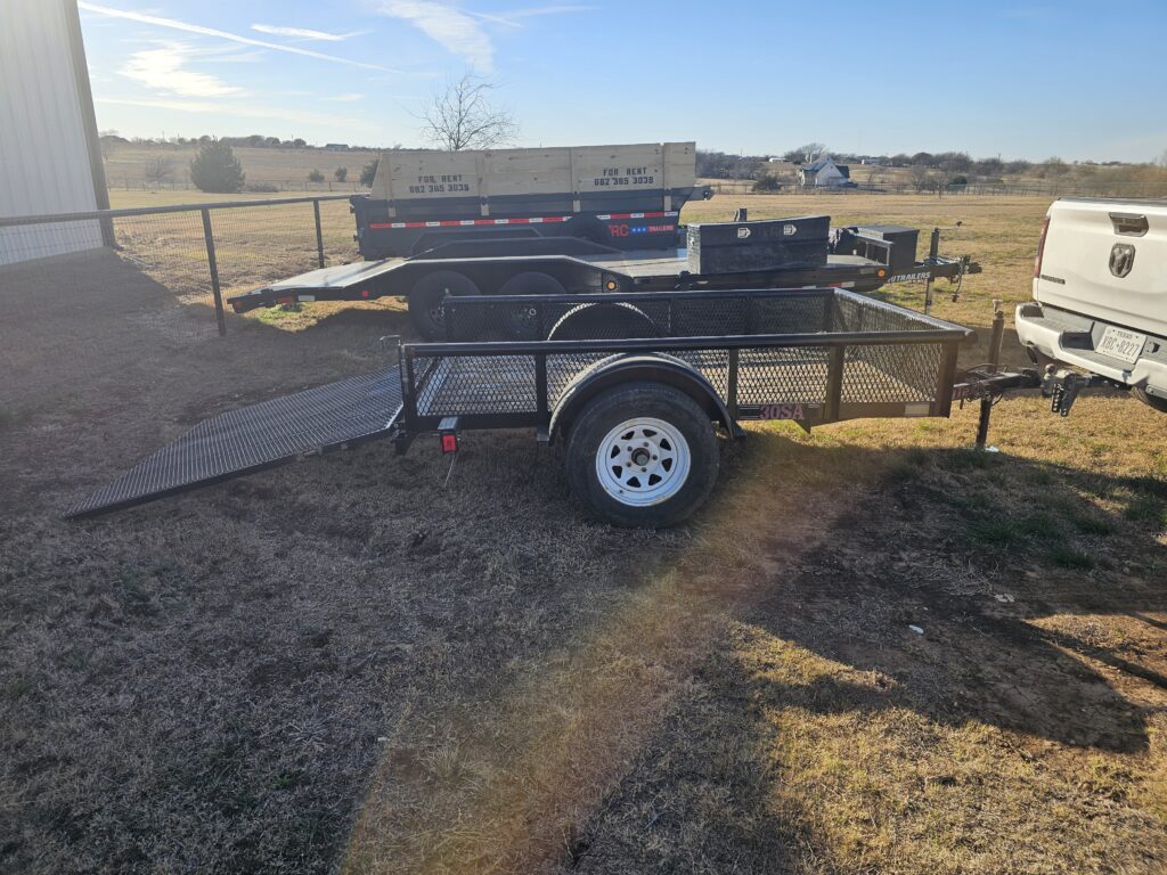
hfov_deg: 73.9
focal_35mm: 23
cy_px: 438
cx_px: 584
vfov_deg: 58.9
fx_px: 775
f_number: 1.7
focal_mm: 6.3
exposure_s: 1/551
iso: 10
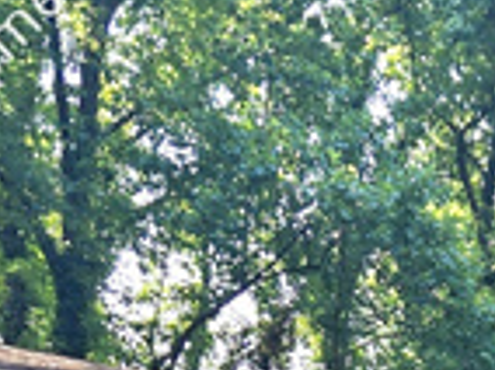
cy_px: 949
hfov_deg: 14.8
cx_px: 547
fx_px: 1856
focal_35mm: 130
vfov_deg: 9.7
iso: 25
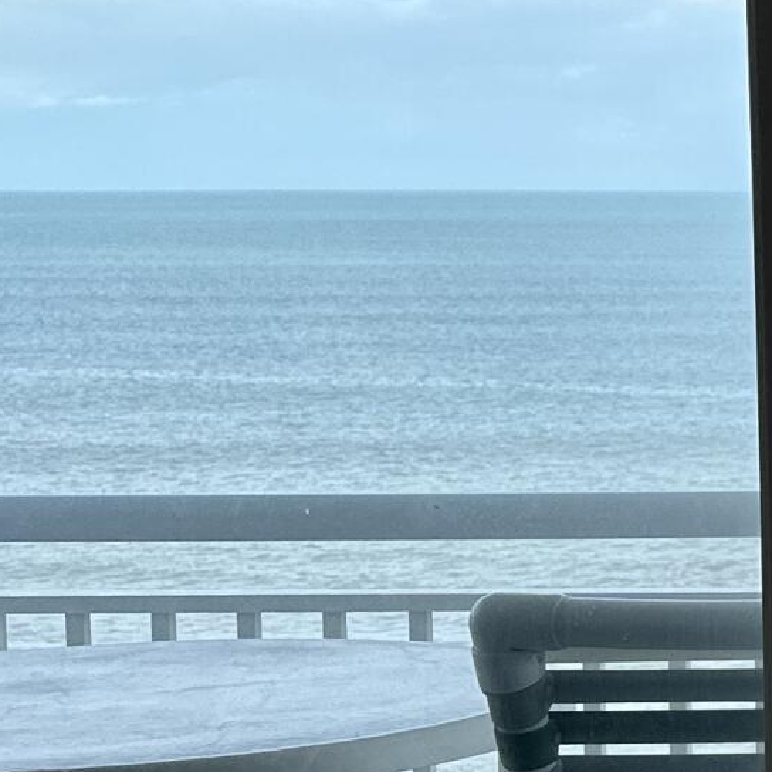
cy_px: 410
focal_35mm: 117
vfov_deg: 14.9
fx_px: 2952
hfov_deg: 13.0
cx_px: 1543
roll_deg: -0.1
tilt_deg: -5.3
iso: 80
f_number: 1.78
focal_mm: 6.86
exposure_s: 1/1613
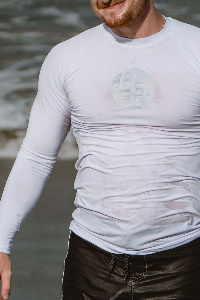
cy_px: 231
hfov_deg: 1.7
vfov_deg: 2.5
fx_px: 6899
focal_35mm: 828
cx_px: 142
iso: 250
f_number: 5.6
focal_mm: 200
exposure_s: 1/2500
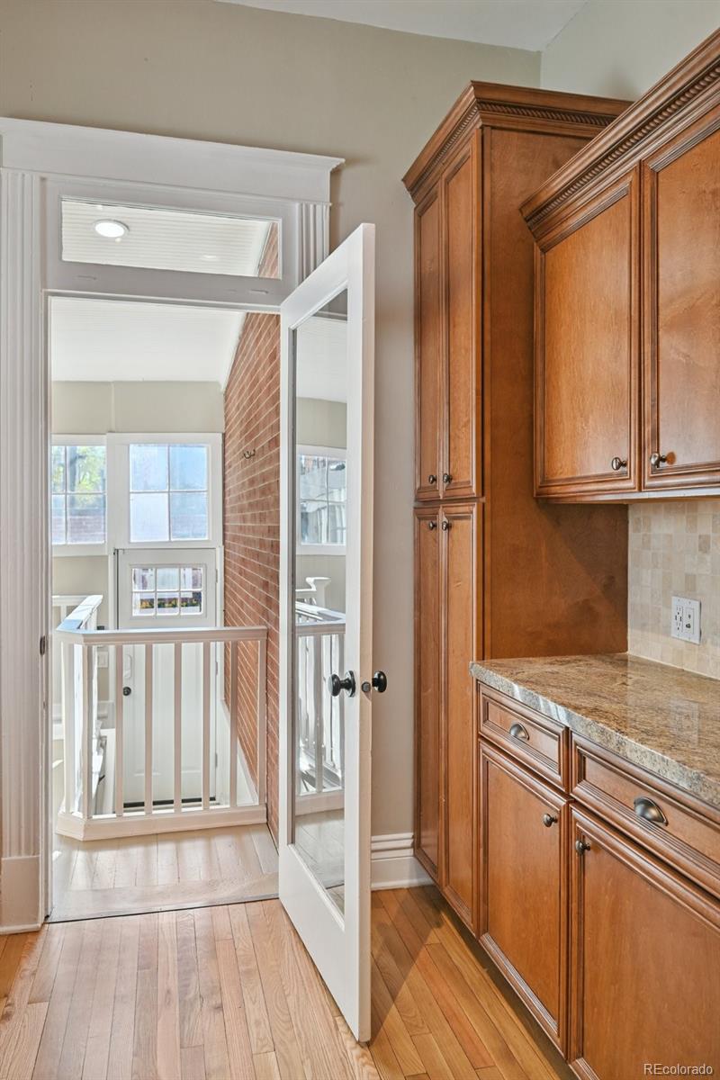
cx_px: 360
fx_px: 750
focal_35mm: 25
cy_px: 540
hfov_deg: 51.3
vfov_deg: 71.5
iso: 400
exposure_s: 1/200
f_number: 5.6
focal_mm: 25
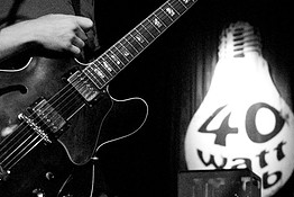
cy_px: 10
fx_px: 949
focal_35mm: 116
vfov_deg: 11.7
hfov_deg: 17.5
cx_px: 220
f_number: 2.8
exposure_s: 1/50
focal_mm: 35
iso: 1600
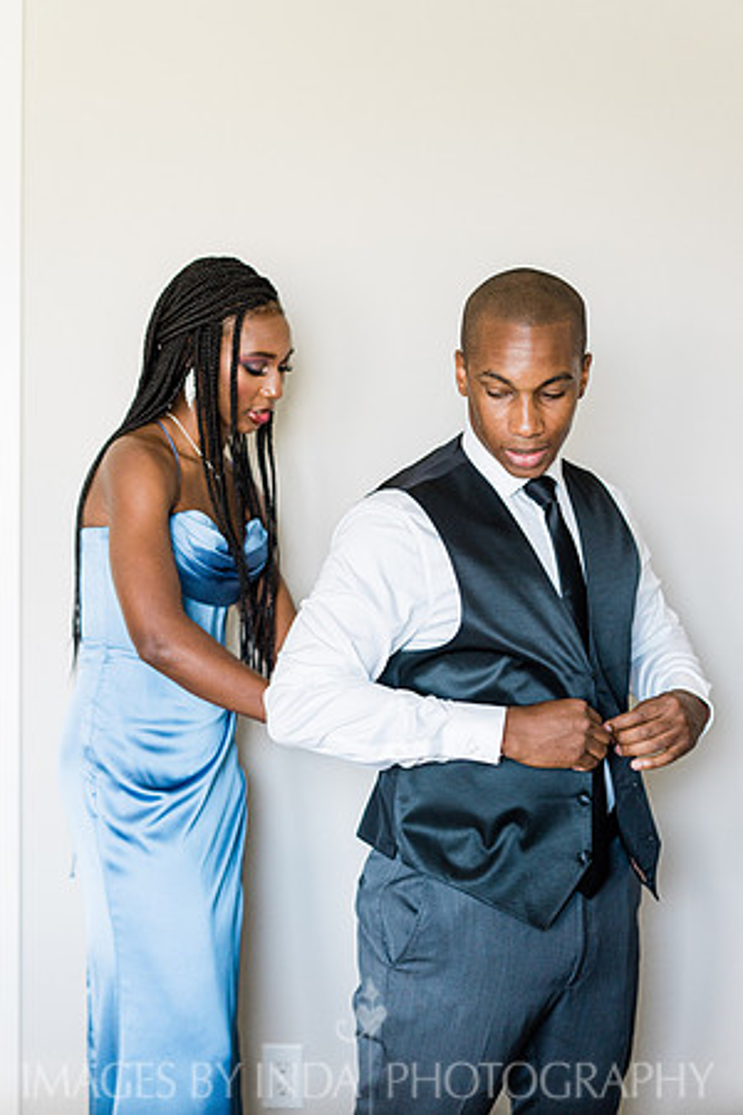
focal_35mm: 55
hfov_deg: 24.6
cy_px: 558
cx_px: 372
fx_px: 1703
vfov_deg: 36.2
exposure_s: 1/125
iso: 800
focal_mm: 55
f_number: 2.8
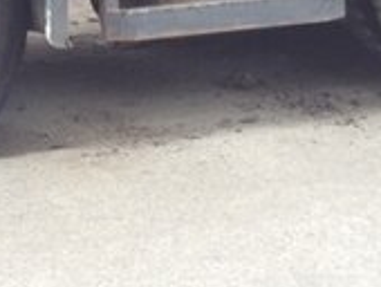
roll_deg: +0.0
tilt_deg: -0.6
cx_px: 31
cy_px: -216
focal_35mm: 128
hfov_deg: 15.2
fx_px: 1411
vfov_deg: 10.9
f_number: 2.4
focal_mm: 4.12
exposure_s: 1/193
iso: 50
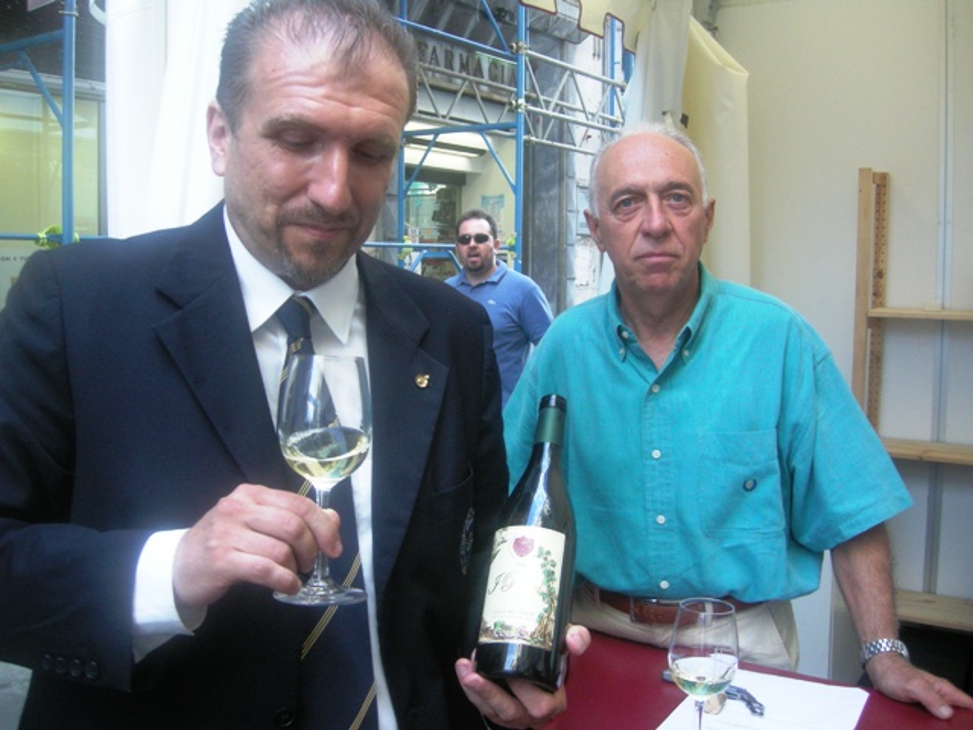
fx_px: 1012
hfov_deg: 51.4
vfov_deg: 39.7
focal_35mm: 36
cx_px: 486
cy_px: 365
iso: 275
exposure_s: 1/125
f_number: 2.7
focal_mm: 7.5
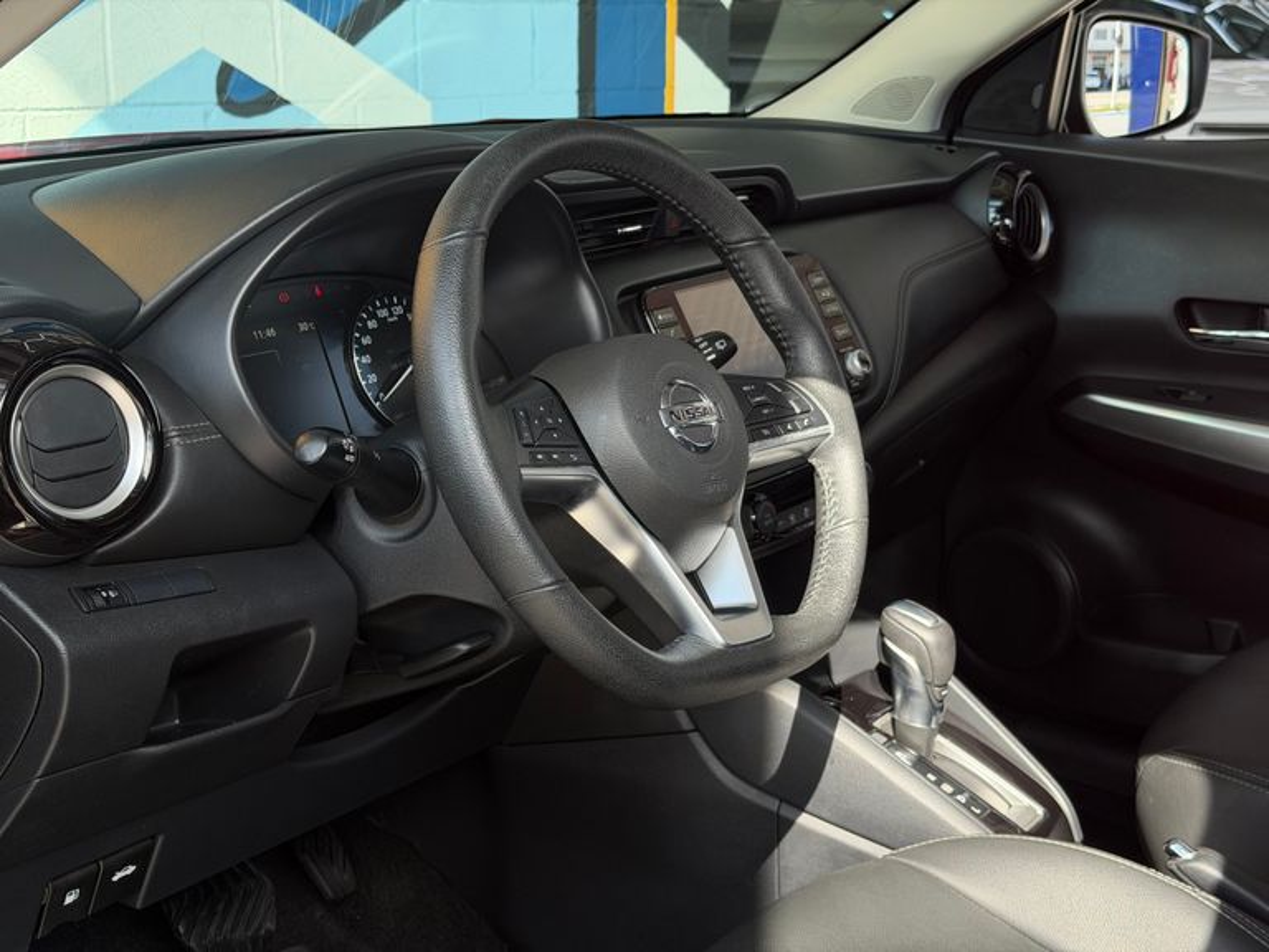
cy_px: 476
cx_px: 634
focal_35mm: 48
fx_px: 1760
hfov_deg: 39.7
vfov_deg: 30.3
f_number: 1.78
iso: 64
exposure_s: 1/429
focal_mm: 6.76
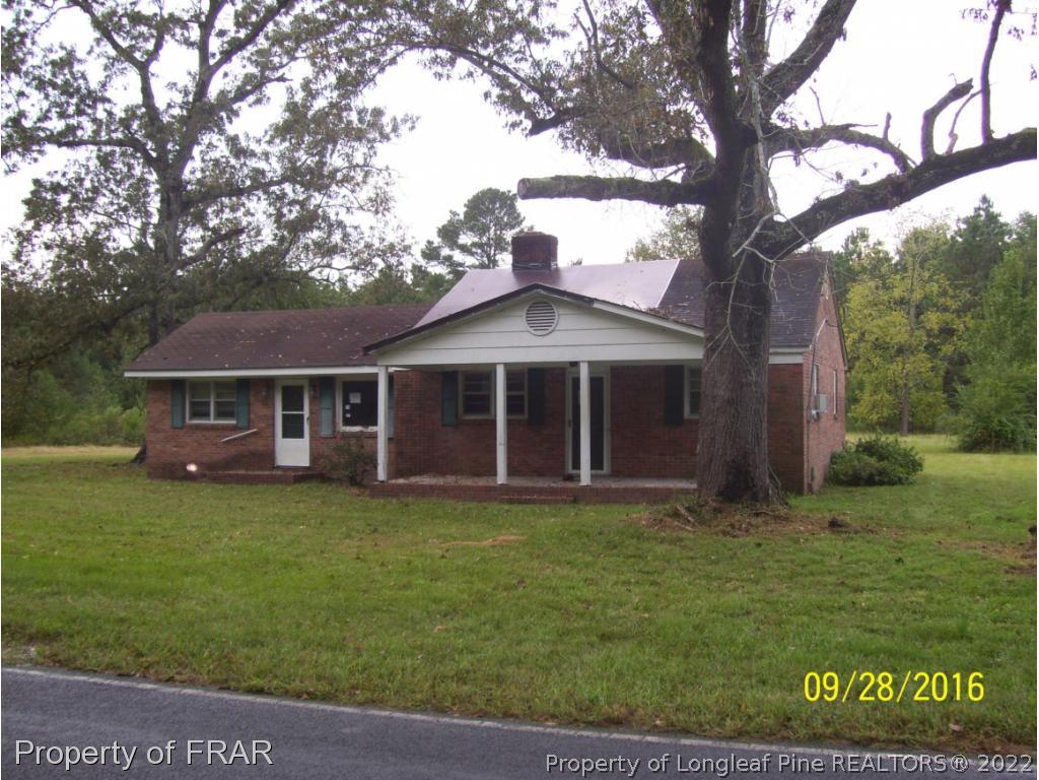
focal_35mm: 36
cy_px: 390
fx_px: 1081
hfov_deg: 51.4
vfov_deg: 39.7
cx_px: 520
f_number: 2.7
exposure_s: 1/125
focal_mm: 6
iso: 80
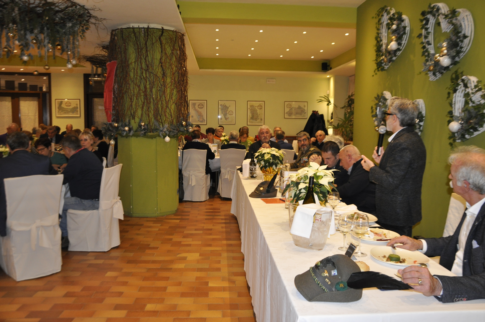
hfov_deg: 59.6
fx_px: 424
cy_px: 161
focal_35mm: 32
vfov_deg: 41.6
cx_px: 242
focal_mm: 21
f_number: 3.8
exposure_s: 1/60
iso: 800
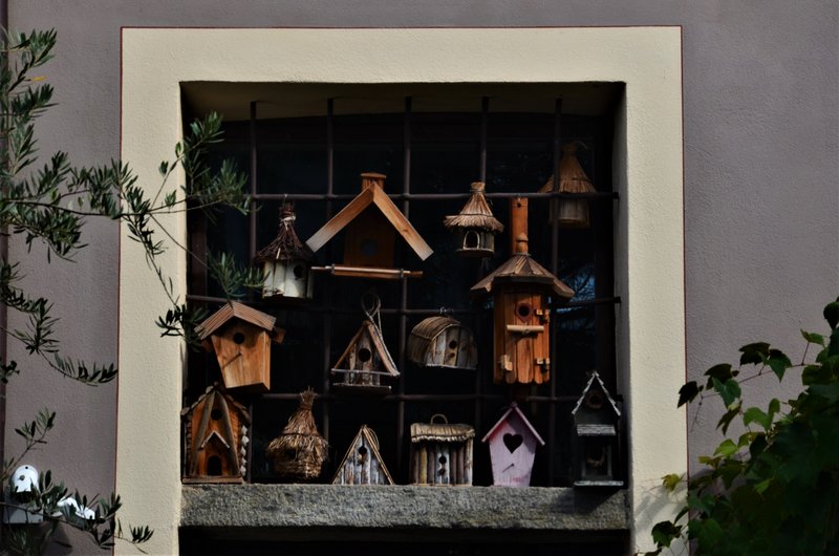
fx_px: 3663
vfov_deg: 8.7
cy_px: 278
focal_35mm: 158
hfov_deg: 13.1
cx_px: 420
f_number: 10
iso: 320
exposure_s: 1/200
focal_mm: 105
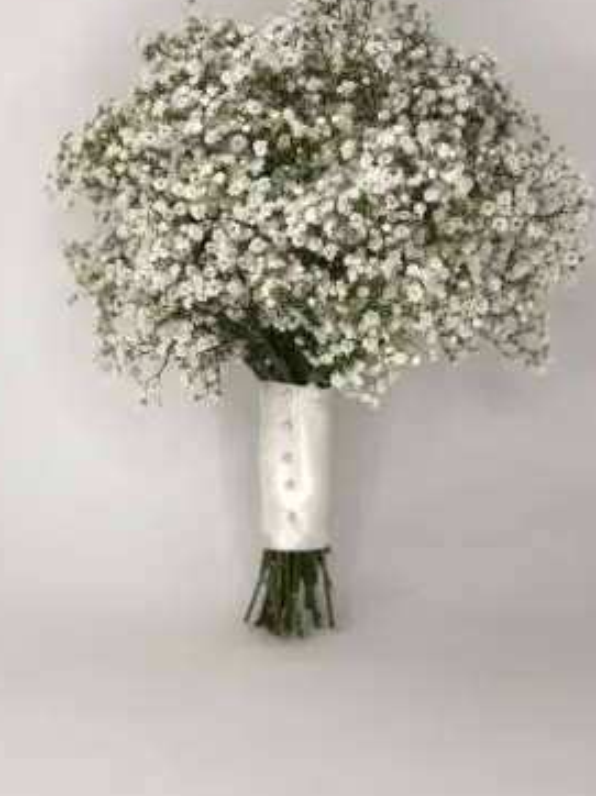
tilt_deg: -15.1
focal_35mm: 69
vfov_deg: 28.2
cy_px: 354
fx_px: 1586
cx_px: 295
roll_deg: -0.3
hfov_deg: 21.3
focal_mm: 6
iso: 16
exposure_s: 1/104
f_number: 2.4
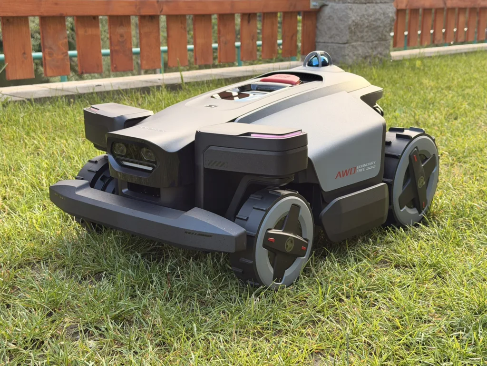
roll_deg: +0.6
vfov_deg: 30.3
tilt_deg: -15.0
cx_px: 244
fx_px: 675
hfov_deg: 39.7
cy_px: 183
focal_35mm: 48
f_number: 1.78
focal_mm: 6.76
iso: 64
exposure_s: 1/181
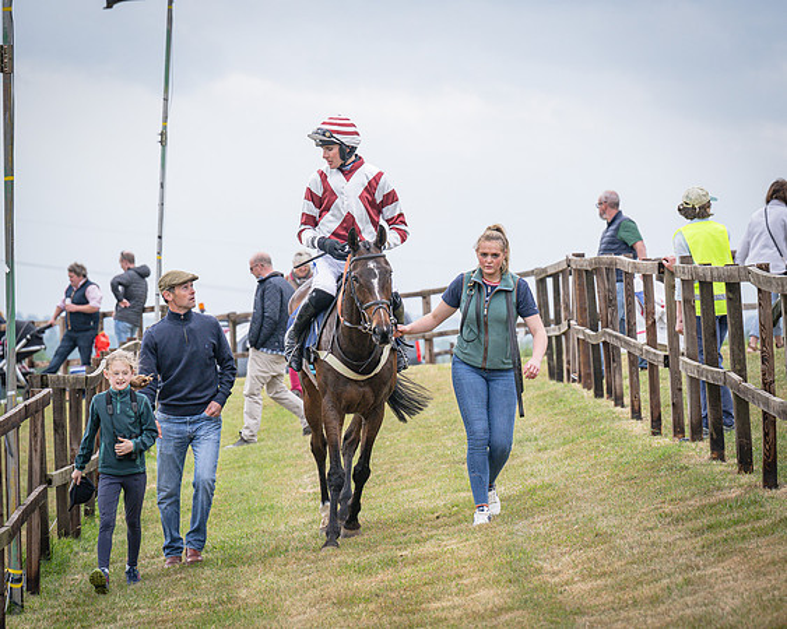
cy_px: 314
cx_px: 394
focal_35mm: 220
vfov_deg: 7.0
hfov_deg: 8.8
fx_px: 5116
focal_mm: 130
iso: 400
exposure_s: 1/1000
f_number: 5
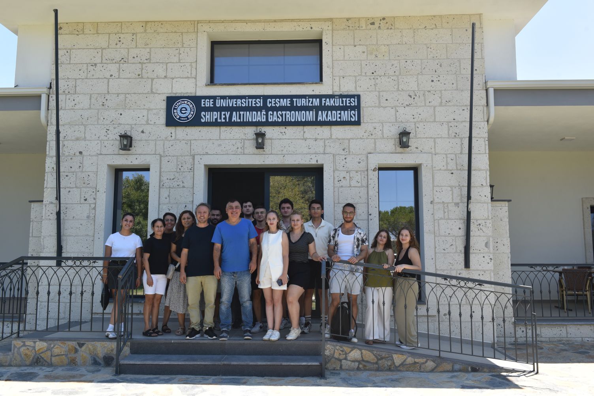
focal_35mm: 31
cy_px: 198
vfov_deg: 42.4
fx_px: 512
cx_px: 297
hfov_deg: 60.3
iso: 250
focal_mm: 31
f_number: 9
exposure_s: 1/320
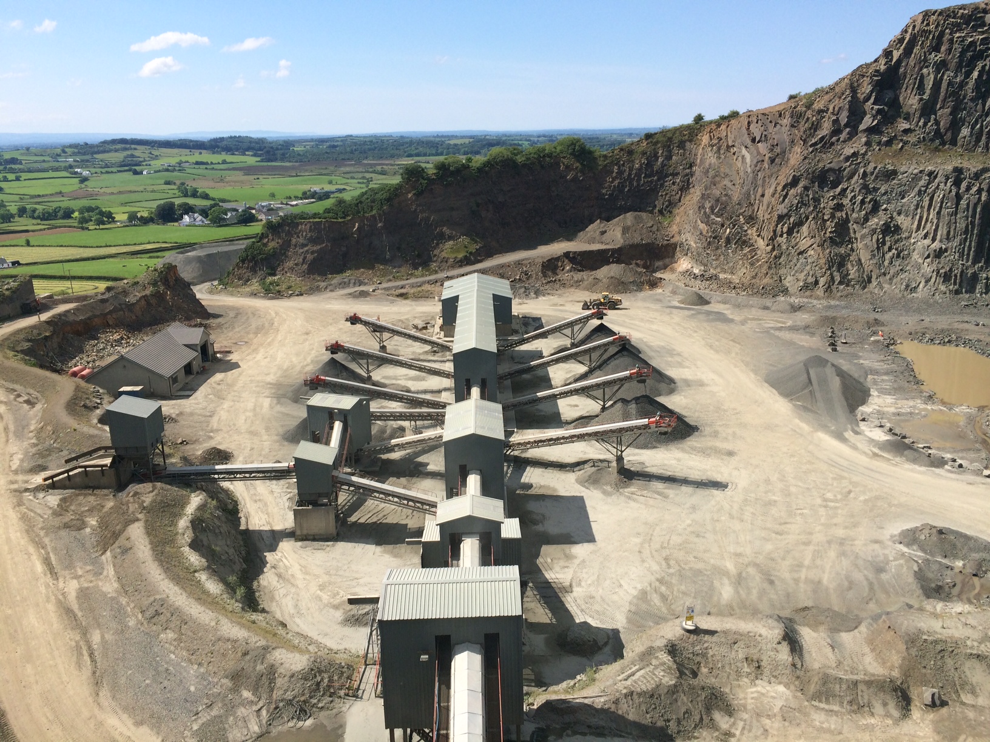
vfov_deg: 46.8
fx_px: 858
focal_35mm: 30
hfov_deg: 60.0
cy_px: 371
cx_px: 495
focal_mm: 4.12
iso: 40
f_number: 2.2
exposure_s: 1/2160
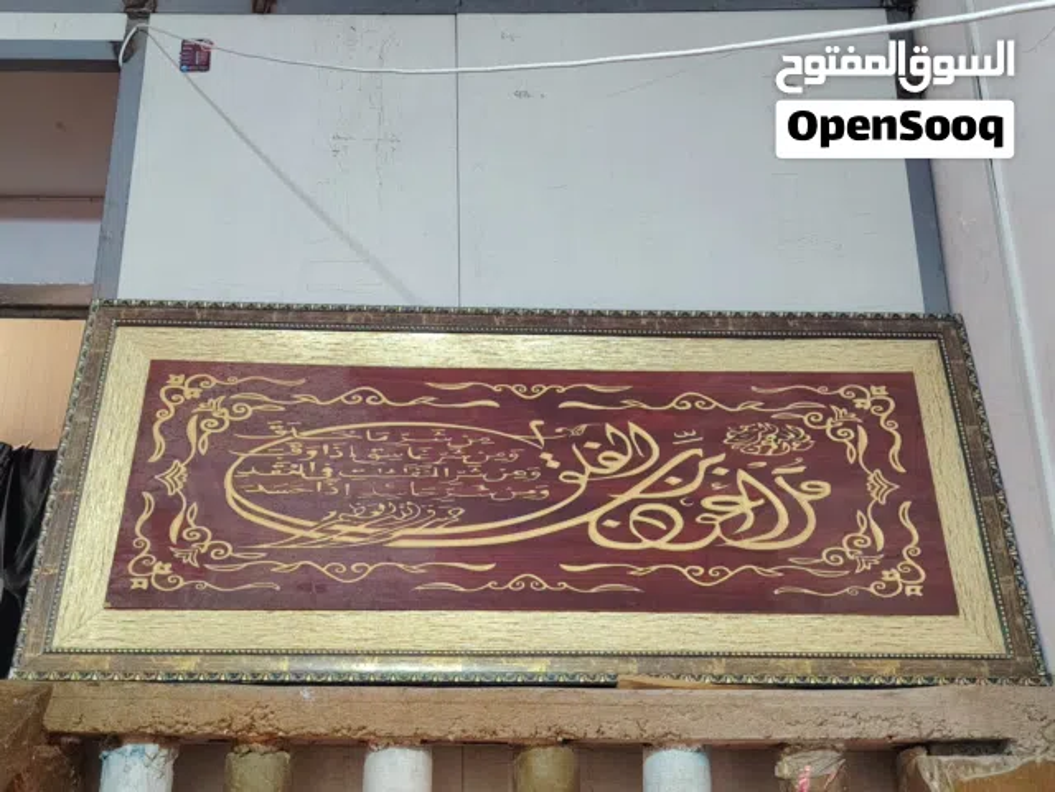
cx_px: 528
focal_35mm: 36
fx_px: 1097
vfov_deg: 39.7
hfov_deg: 51.4
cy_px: 396
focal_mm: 5.25
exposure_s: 1/400
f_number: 1.75
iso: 5113
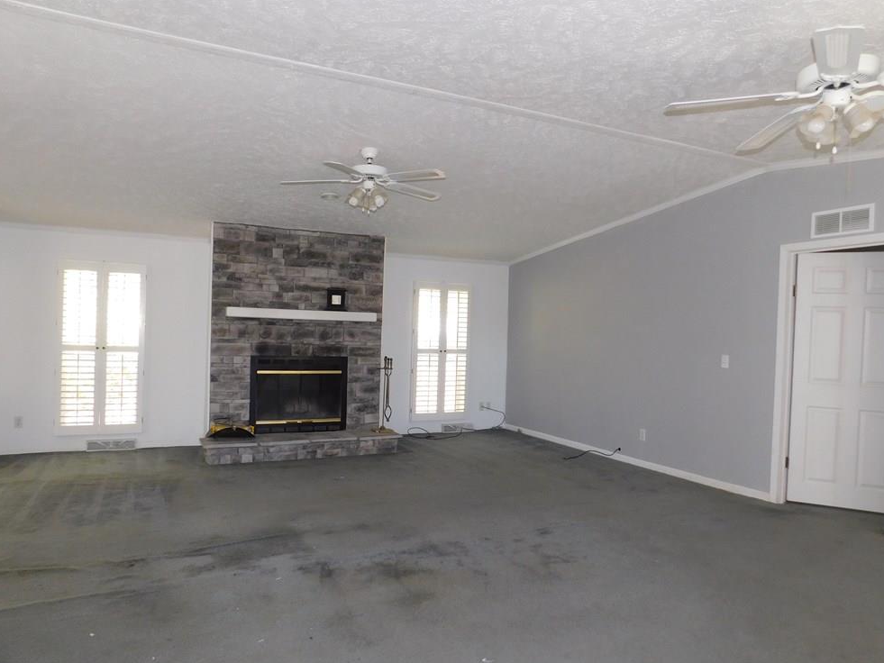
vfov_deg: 56.8
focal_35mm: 24
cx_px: 442
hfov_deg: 71.6
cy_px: 340
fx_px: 613
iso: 200
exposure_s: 1/30
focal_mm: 4
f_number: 3
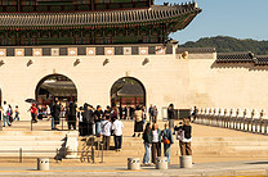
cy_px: 76
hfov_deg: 19.5
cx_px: 4
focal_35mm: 102
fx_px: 758
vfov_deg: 13.4
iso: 64
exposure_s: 1/1000
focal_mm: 36
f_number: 5
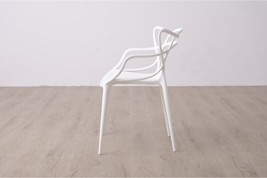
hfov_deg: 36.3
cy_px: 89
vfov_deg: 24.6
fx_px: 408
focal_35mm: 55
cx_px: 134
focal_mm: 55
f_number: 6.3
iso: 160
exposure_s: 1/100
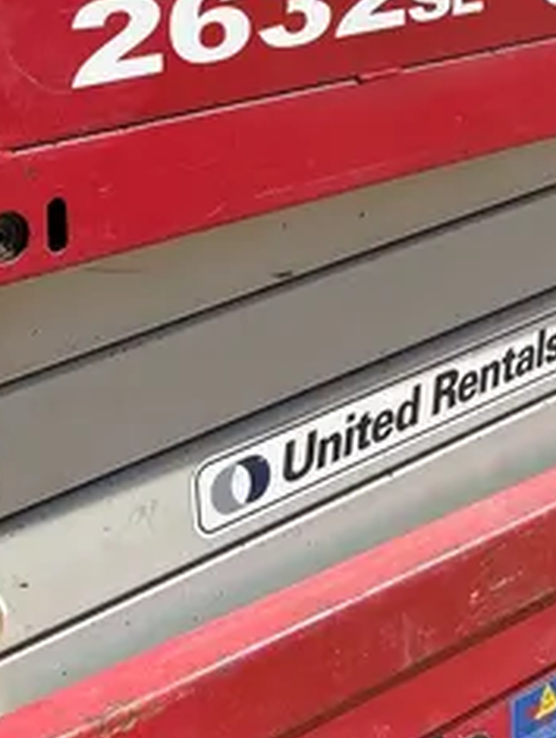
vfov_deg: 23.0
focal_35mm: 81
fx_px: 1730
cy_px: -20
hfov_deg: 18.2
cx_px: 352
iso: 50
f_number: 1.5
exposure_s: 1/3704
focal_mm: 5.7
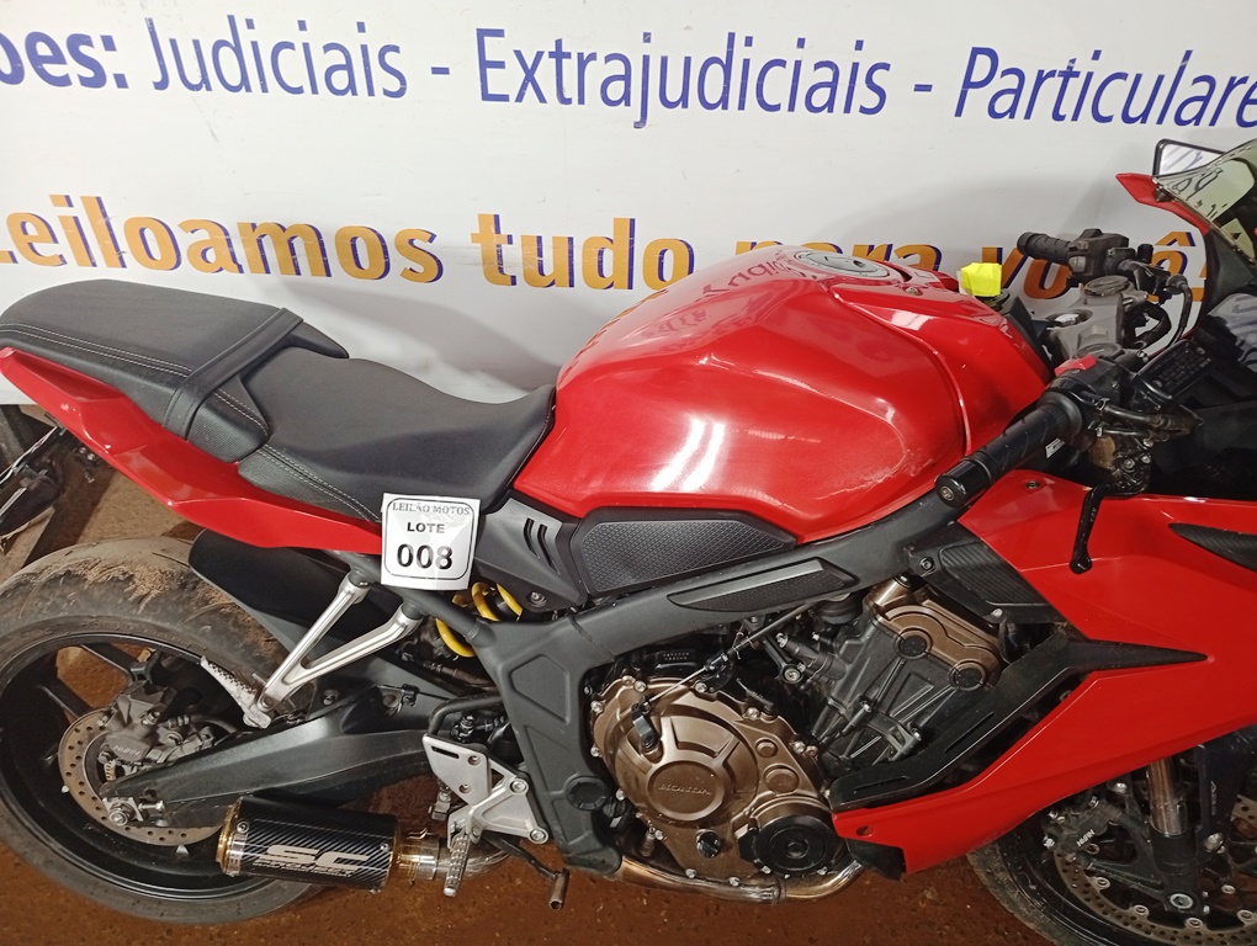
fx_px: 982
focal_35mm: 27
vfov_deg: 51.5
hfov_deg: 65.2
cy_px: 473
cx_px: 628
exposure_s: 1/60
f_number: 1.8
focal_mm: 3.98
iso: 179
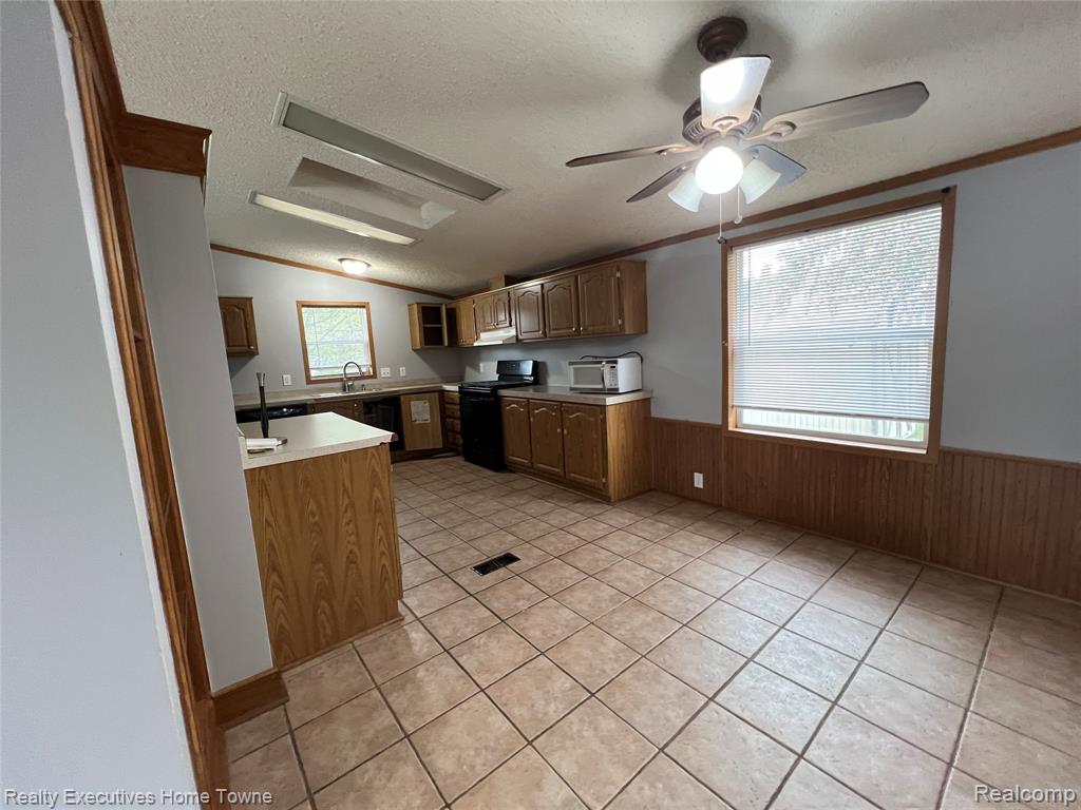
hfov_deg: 106.2
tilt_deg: -7.3
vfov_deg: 89.9
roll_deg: +4.7
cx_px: 540
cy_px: 405
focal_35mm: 13
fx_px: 406
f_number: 1.8
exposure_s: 1/60
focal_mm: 1.57
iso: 400
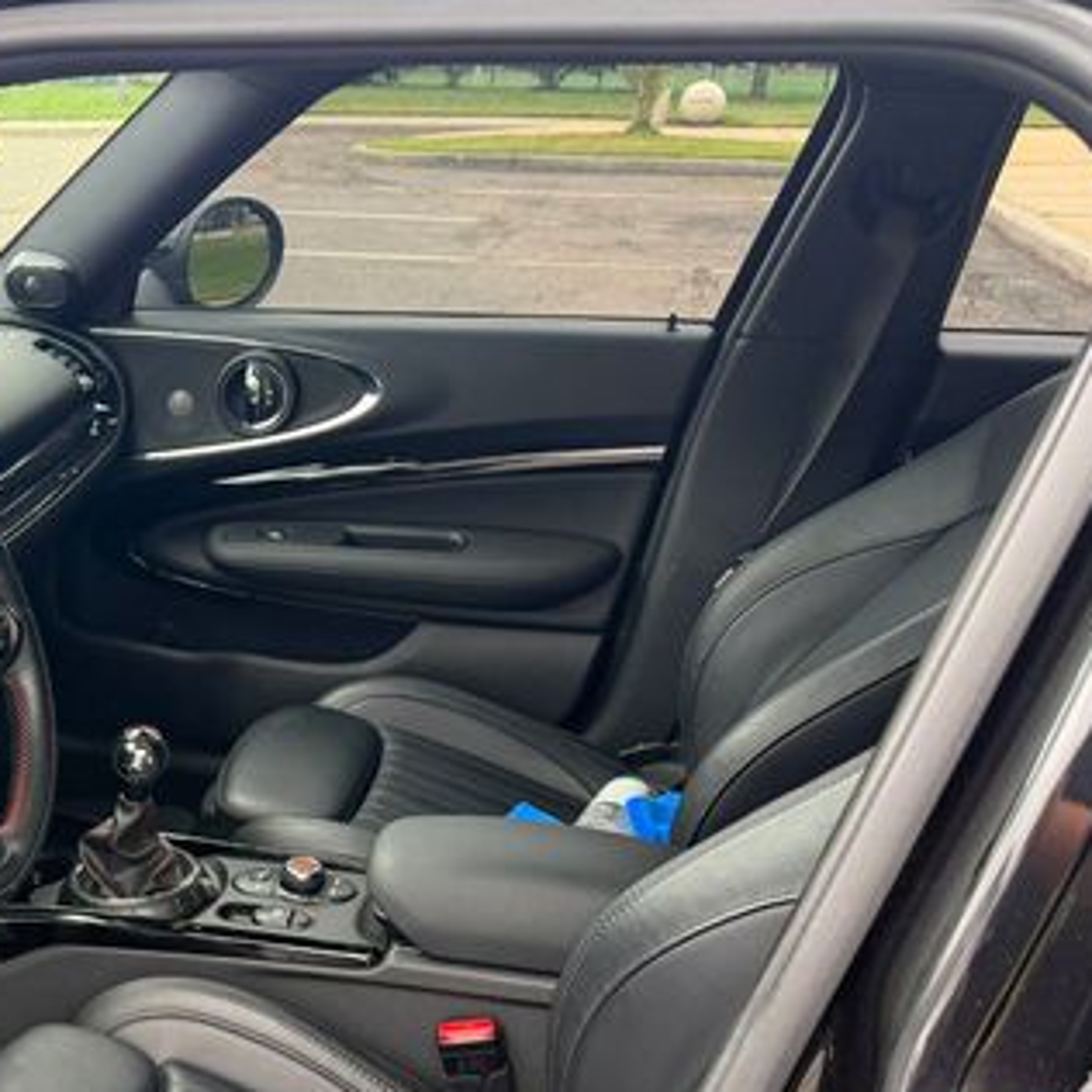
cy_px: 746
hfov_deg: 36.2
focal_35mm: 43
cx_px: 62
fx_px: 1535
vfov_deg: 38.6
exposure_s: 1/202
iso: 160
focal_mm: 6.76
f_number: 1.78
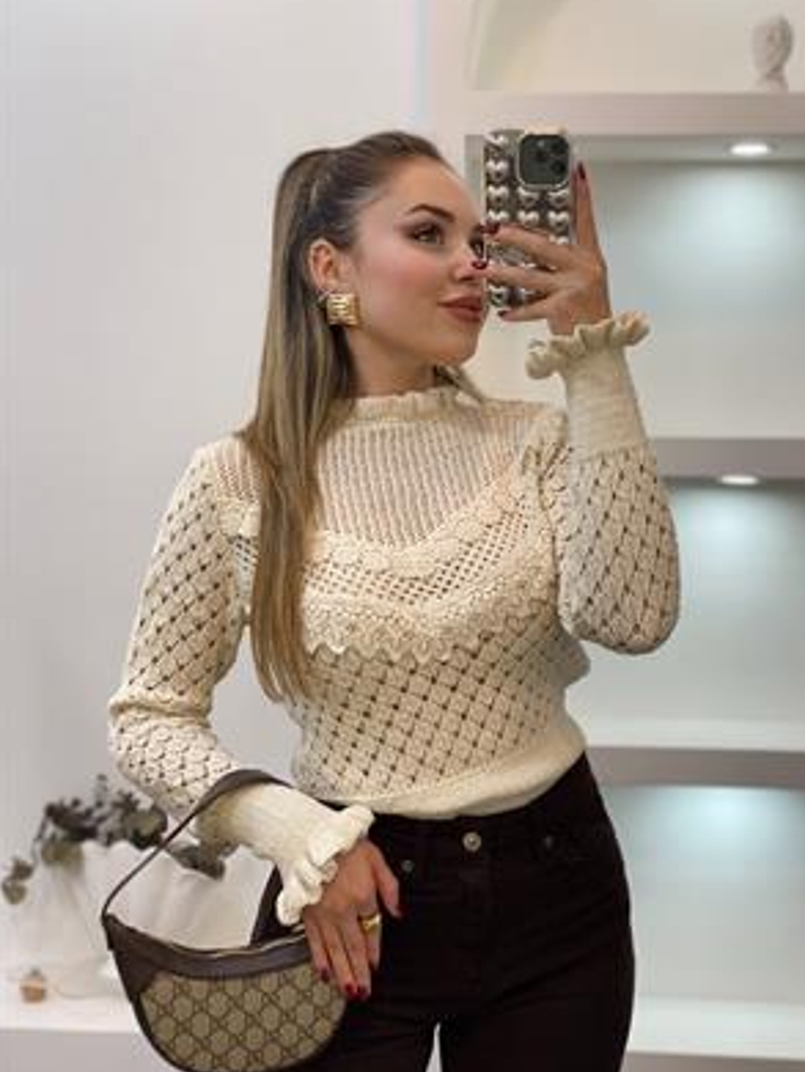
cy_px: 548
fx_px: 1704
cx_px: 423
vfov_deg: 34.9
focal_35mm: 55
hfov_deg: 26.6
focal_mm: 6
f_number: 2
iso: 80
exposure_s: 1/100
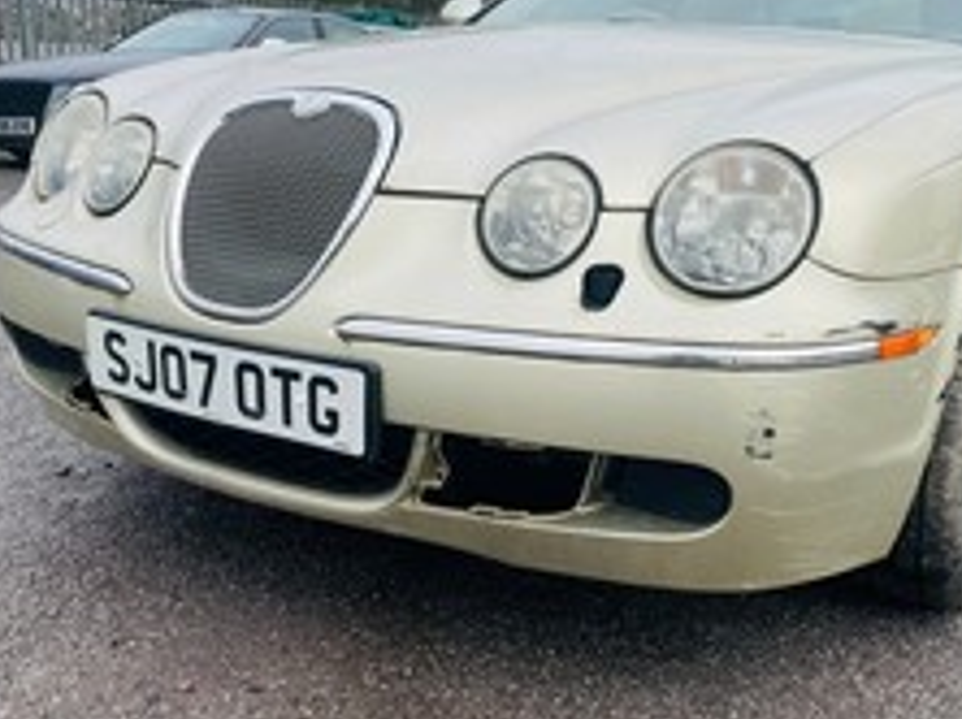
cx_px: 598
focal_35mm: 41
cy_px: 273
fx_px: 1138
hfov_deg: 45.5
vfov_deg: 34.9
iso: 40
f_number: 1.6
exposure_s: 1/121
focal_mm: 4.2
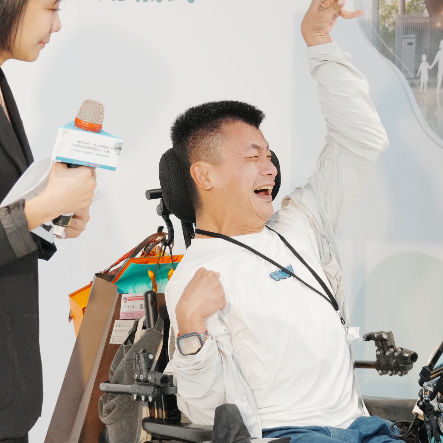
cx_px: 250
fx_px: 1752
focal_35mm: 121
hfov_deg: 14.4
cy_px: 204
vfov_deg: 14.4
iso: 1600
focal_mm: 48
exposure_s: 1/250
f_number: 4
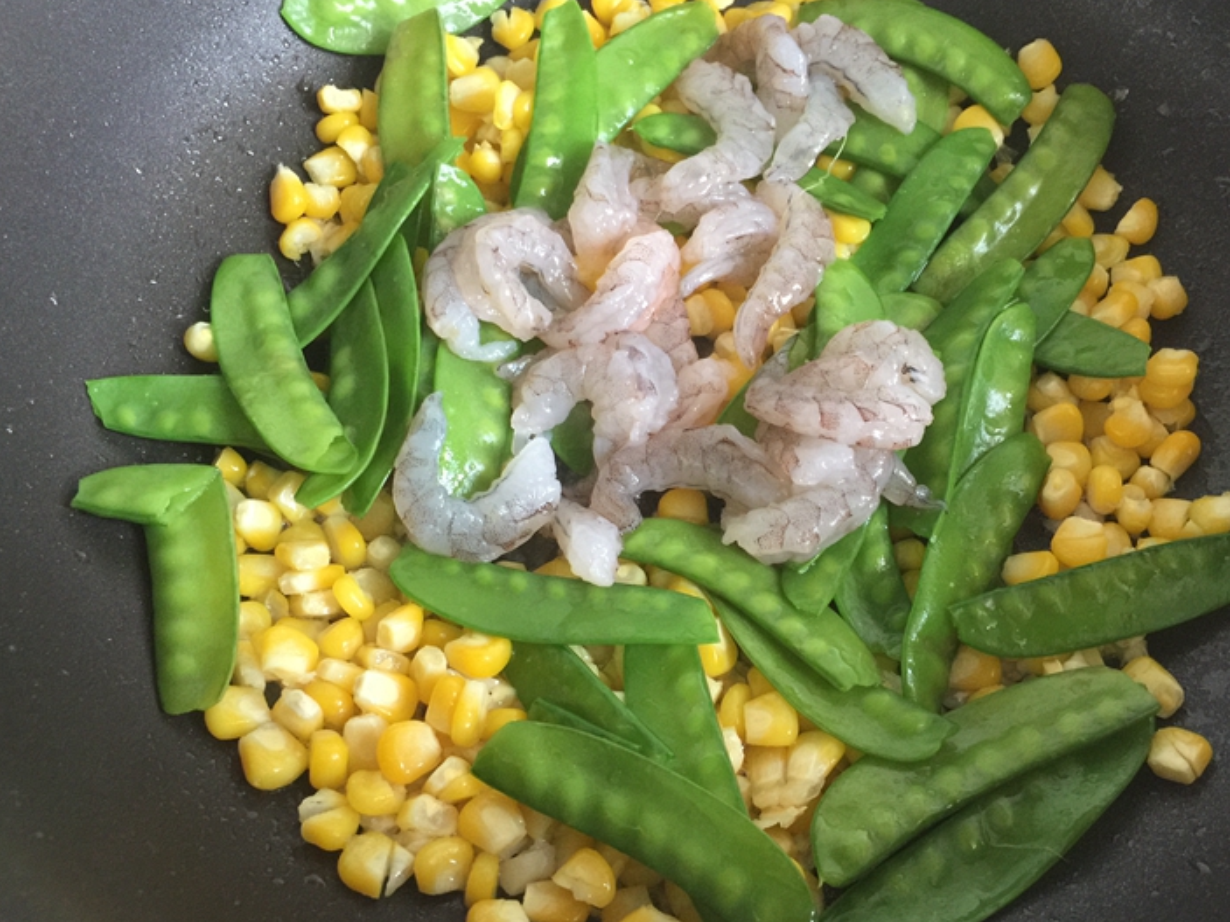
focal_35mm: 33
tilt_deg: -59.7
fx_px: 1172
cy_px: 478
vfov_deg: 42.9
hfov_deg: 55.2
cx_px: 691
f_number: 2.2
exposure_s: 1/17
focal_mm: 4.15
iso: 100
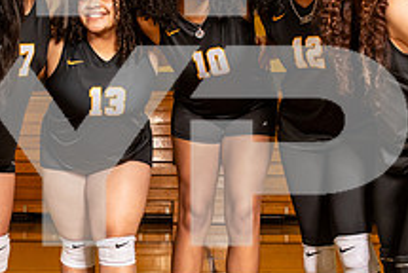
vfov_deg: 19.5
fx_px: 794
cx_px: 154
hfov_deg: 28.7
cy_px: 147
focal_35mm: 70
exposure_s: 1/320
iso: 800
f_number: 7.1
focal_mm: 26
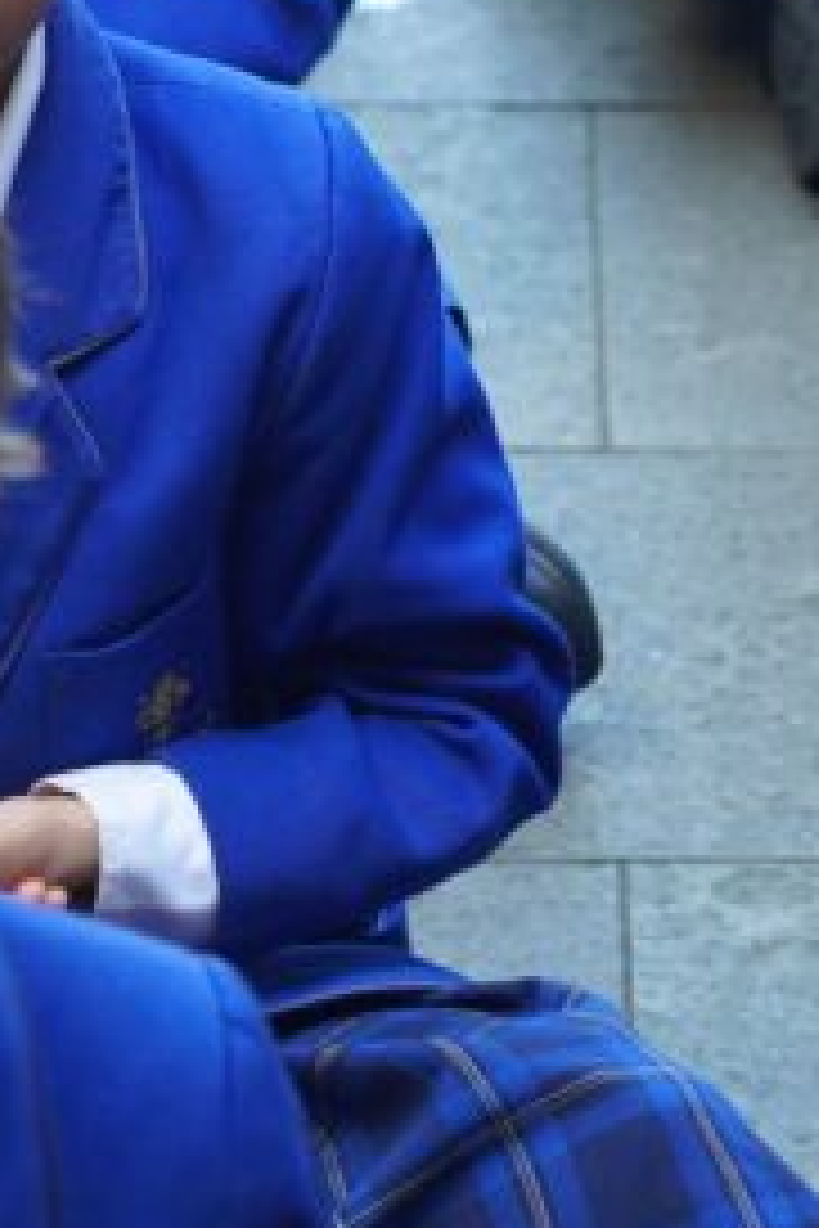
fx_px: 9588
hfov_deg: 4.9
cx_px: 783
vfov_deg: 7.3
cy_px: 101
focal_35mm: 281
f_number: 4
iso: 2000
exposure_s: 1/160
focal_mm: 75
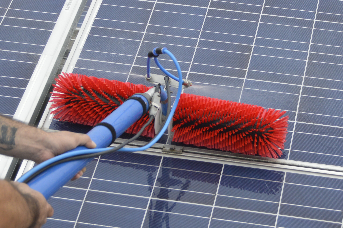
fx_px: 543
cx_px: 172
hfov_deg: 35.1
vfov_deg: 23.8
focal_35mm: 57
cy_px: 114
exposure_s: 1/1250
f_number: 5.6
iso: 400
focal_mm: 38
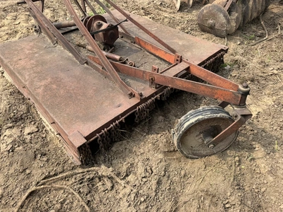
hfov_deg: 71.6
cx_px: 142
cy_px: 106
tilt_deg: -46.4
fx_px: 196
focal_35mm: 24
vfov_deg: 56.8
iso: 80
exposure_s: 1/1385
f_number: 1.78
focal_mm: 6.76
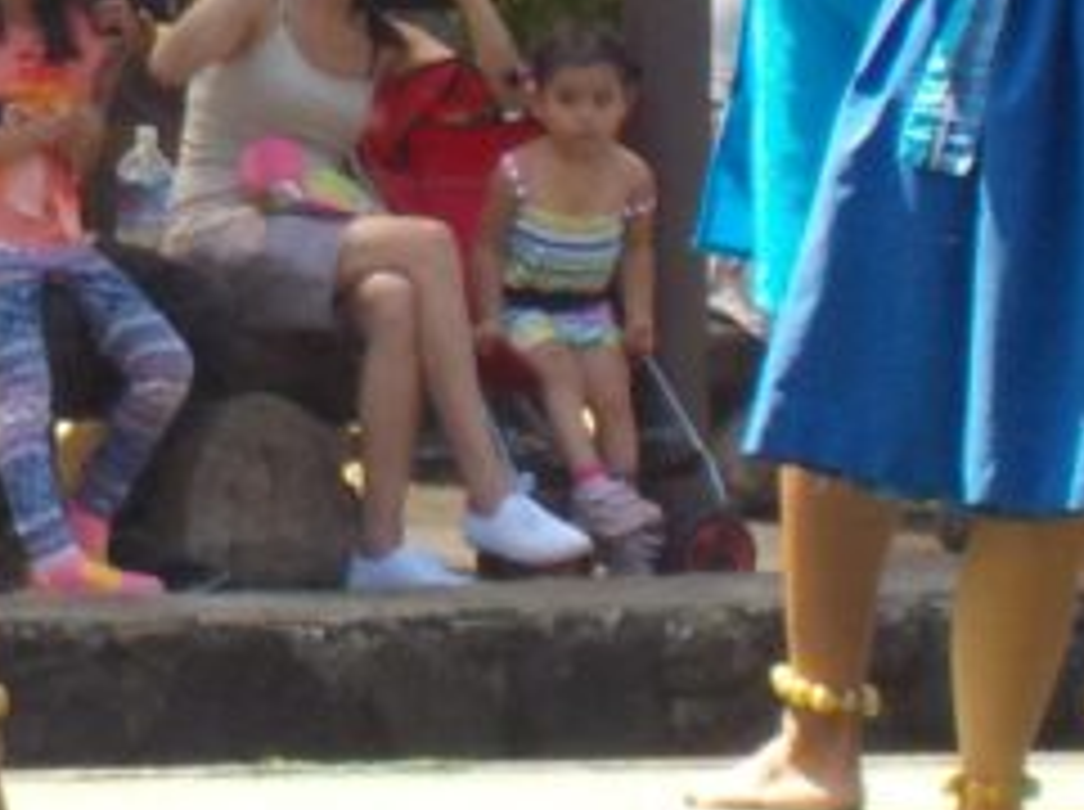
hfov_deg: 5.2
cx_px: -382
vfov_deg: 3.9
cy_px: -4
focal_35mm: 383
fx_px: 11976
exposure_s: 1/125
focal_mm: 12.3
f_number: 5.9
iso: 125
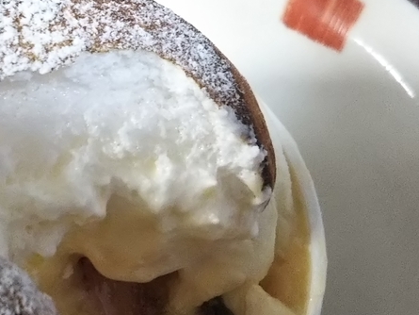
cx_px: 115
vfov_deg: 21.3
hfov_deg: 27.8
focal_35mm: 69
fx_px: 835
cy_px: 158
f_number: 2.2
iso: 320
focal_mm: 4
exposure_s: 1/30
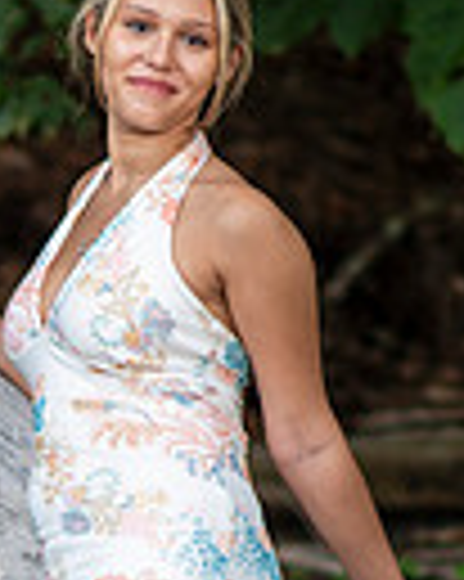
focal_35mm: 417
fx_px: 7167
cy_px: 625
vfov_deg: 4.6
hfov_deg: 3.7
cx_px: 149
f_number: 1.8
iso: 100
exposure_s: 1/500
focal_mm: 85
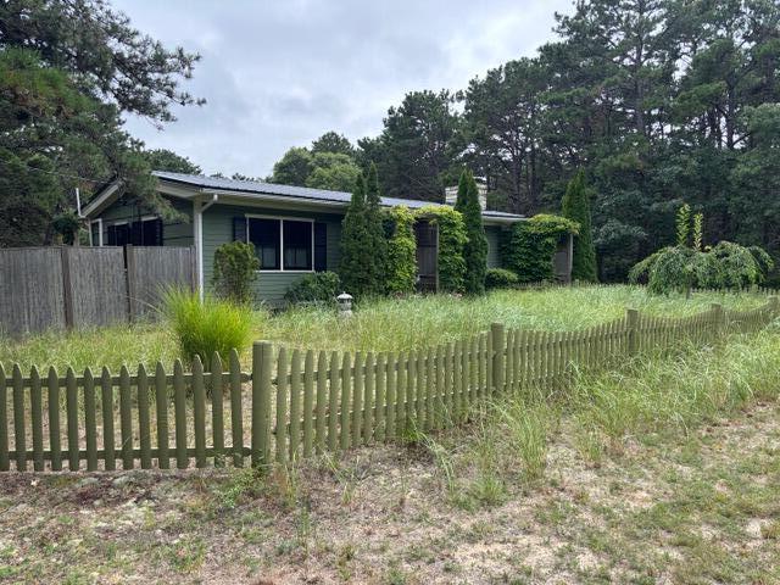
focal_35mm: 26
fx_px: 586
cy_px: 292
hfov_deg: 67.3
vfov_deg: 53.1
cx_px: 390
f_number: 1.6
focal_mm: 5.96
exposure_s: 1/792
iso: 50
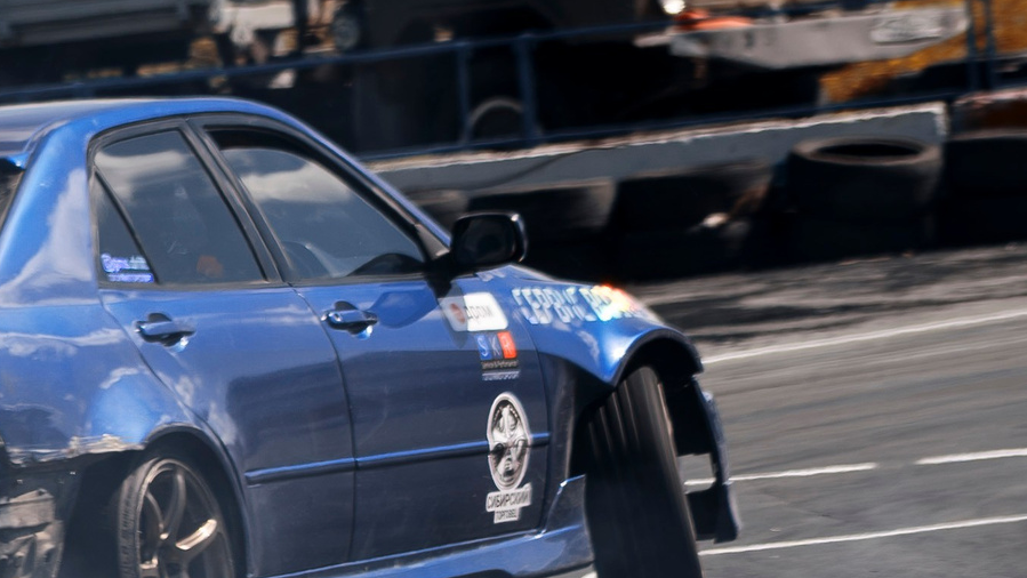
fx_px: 22306
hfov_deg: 2.6
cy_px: 565
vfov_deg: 1.5
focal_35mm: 819
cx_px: -178
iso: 100
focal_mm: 180
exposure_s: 1/125
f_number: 11
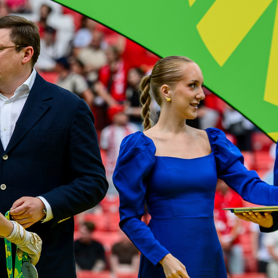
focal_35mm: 794
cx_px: -26
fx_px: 7214
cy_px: 193
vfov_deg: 2.2
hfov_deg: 2.2
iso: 640
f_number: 5.6
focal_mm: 200
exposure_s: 1/1000
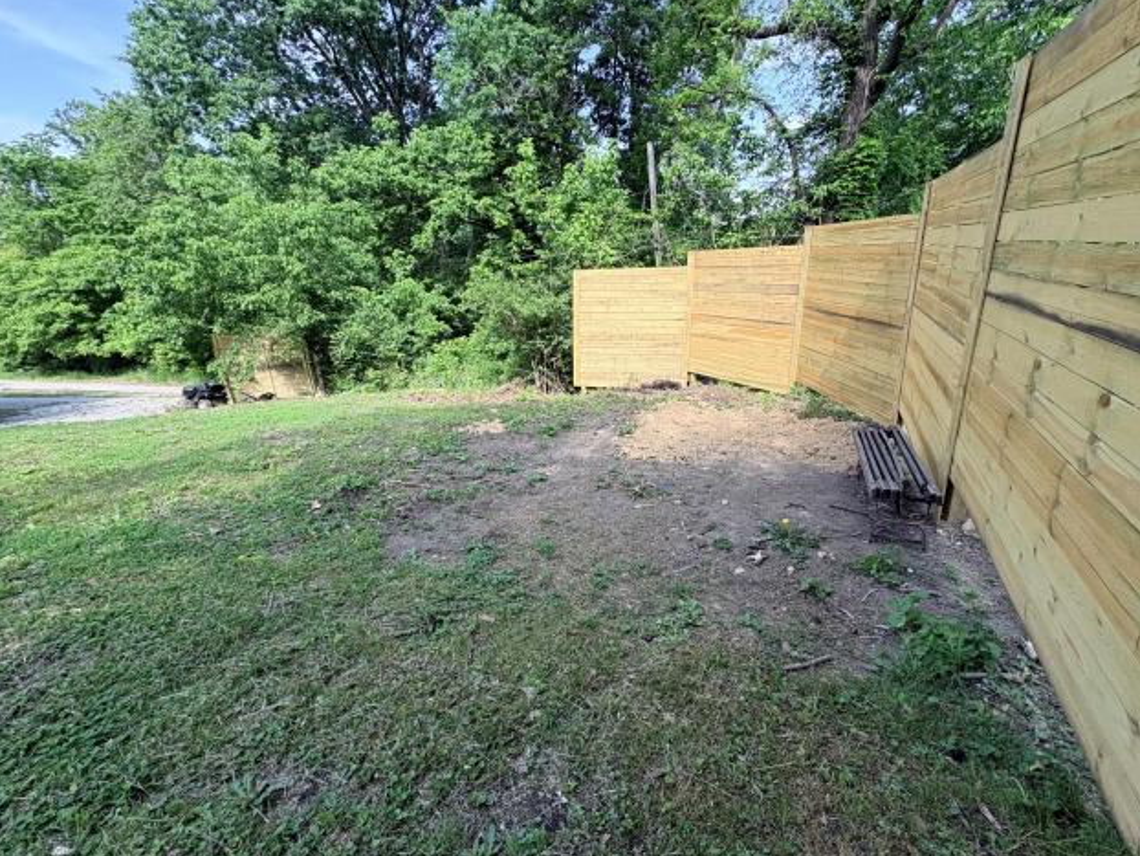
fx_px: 494
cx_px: 609
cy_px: 420
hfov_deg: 98.0
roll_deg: +4.2
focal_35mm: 15
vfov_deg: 81.8
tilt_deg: -17.9
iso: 40
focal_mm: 2.22
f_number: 2.2
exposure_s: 1/464
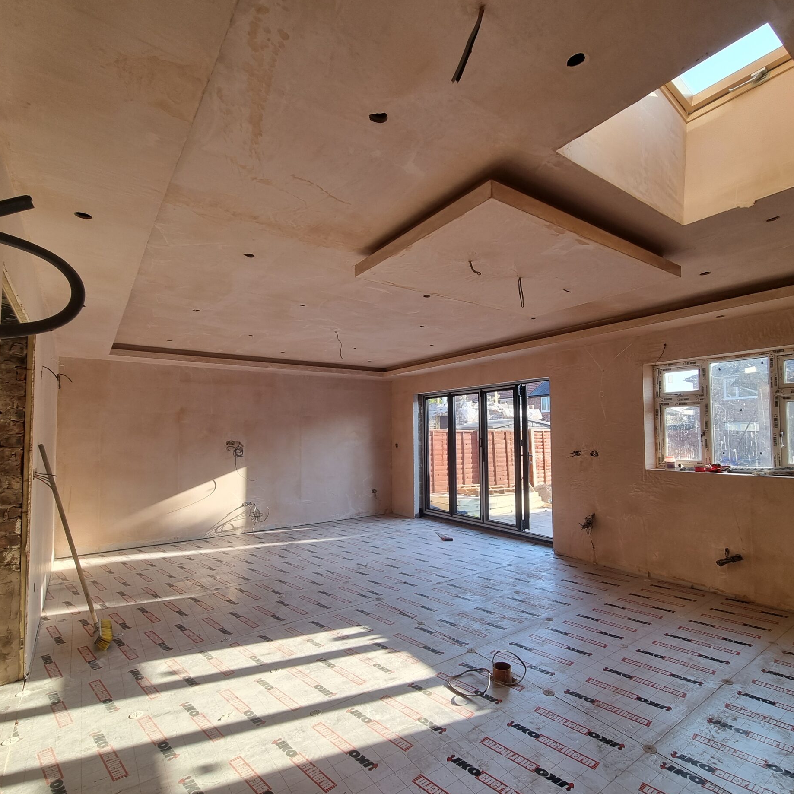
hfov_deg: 87.4
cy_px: 411
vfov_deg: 87.4
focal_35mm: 16
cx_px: 417
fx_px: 415
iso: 50
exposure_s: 1/220
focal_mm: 2.2
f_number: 2.2
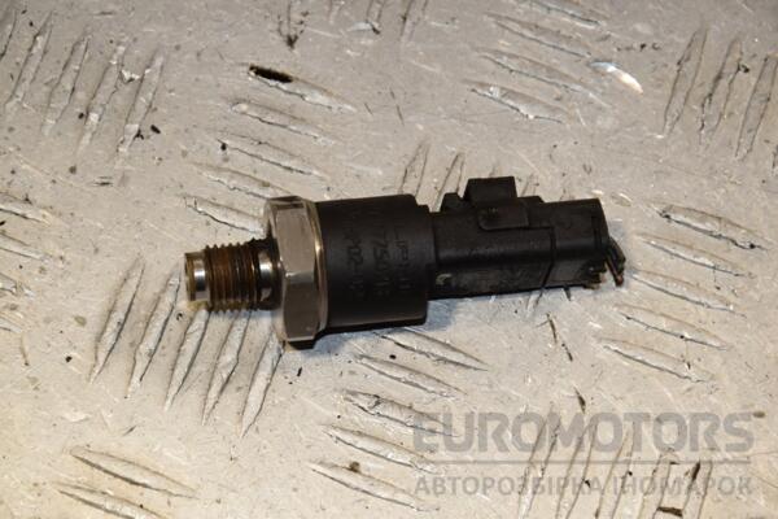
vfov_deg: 8.7
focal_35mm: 158
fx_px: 3403
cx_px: 389
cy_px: 260
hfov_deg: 13.0
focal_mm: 105
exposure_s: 1/200
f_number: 9
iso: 800
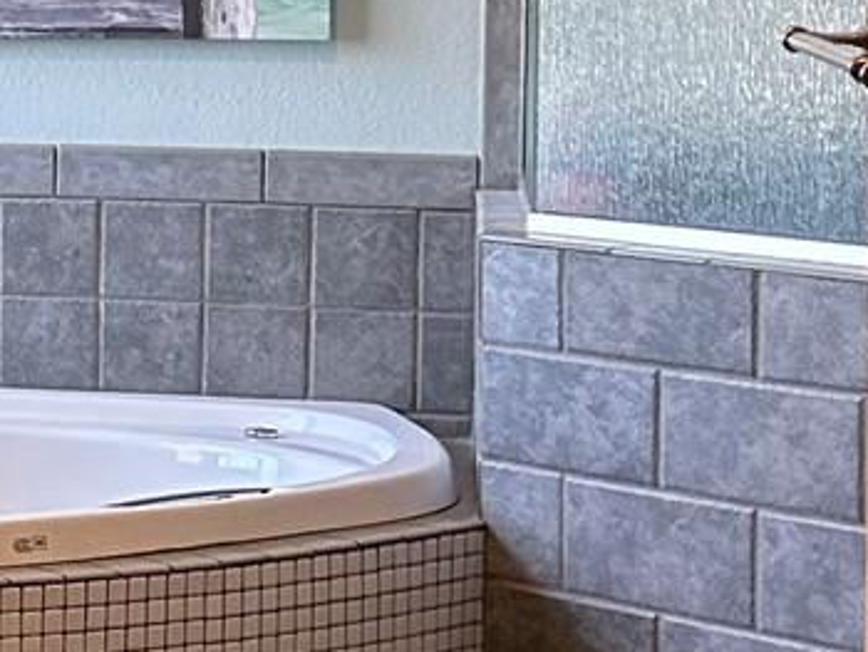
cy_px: 64
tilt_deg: -3.6
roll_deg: -0.4
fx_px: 3814
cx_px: -794
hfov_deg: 11.8
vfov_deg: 9.7
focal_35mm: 152
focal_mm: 5.7
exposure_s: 1/60
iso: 125
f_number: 1.5
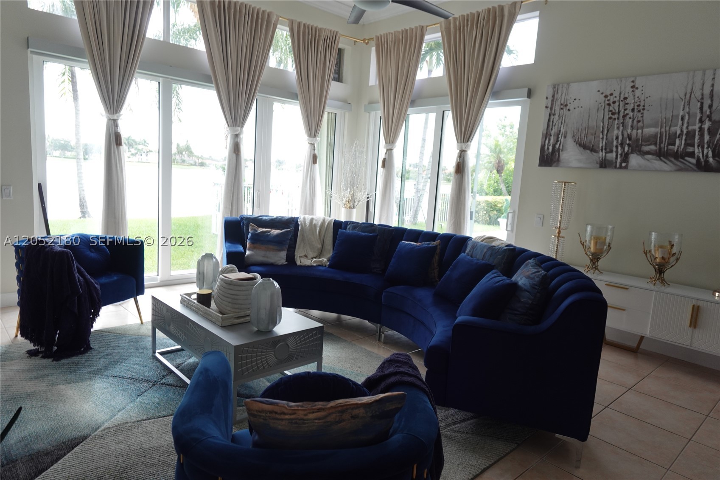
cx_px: 360
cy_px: 240
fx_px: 440
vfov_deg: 57.2
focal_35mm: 22
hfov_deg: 78.6
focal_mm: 8.58
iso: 160
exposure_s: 1/100
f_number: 2.5
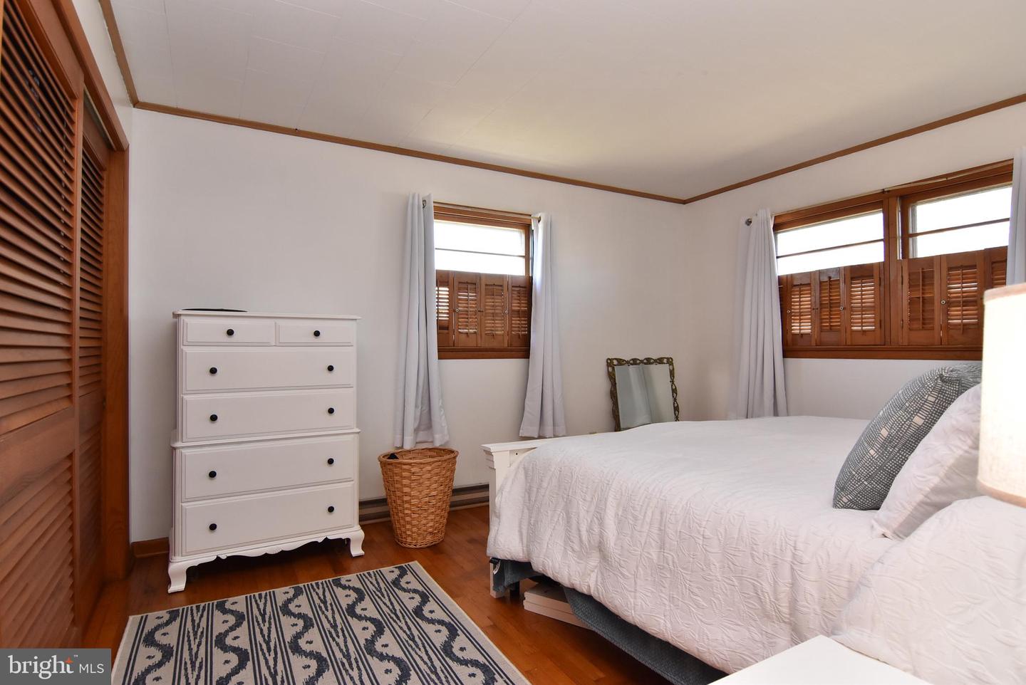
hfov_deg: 90.0
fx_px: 513
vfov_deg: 67.5
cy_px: 342
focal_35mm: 18
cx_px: 513
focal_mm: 12
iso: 800
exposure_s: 1/60
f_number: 7.1
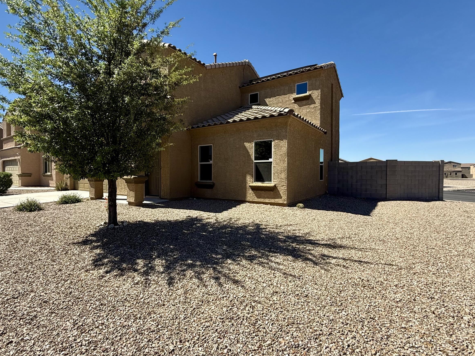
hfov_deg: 87.7
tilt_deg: -0.8
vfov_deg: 71.6
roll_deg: -0.6
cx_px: 225
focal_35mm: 18
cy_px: 178
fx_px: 247
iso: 50
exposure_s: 1/1017
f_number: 2.2
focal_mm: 2.22
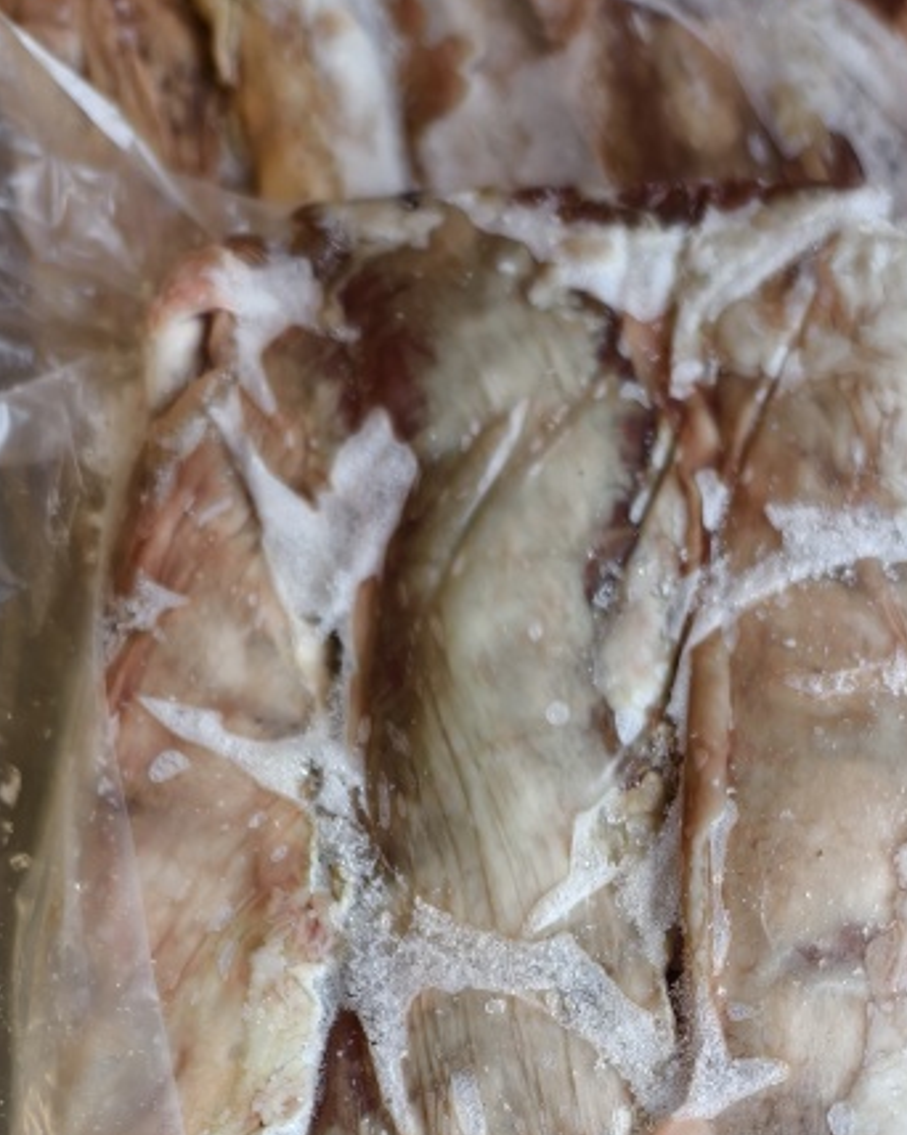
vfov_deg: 31.2
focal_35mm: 56
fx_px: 1880
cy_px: 1126
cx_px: 708
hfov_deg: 26.7
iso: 72
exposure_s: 1/177
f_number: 1.57
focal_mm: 6.54
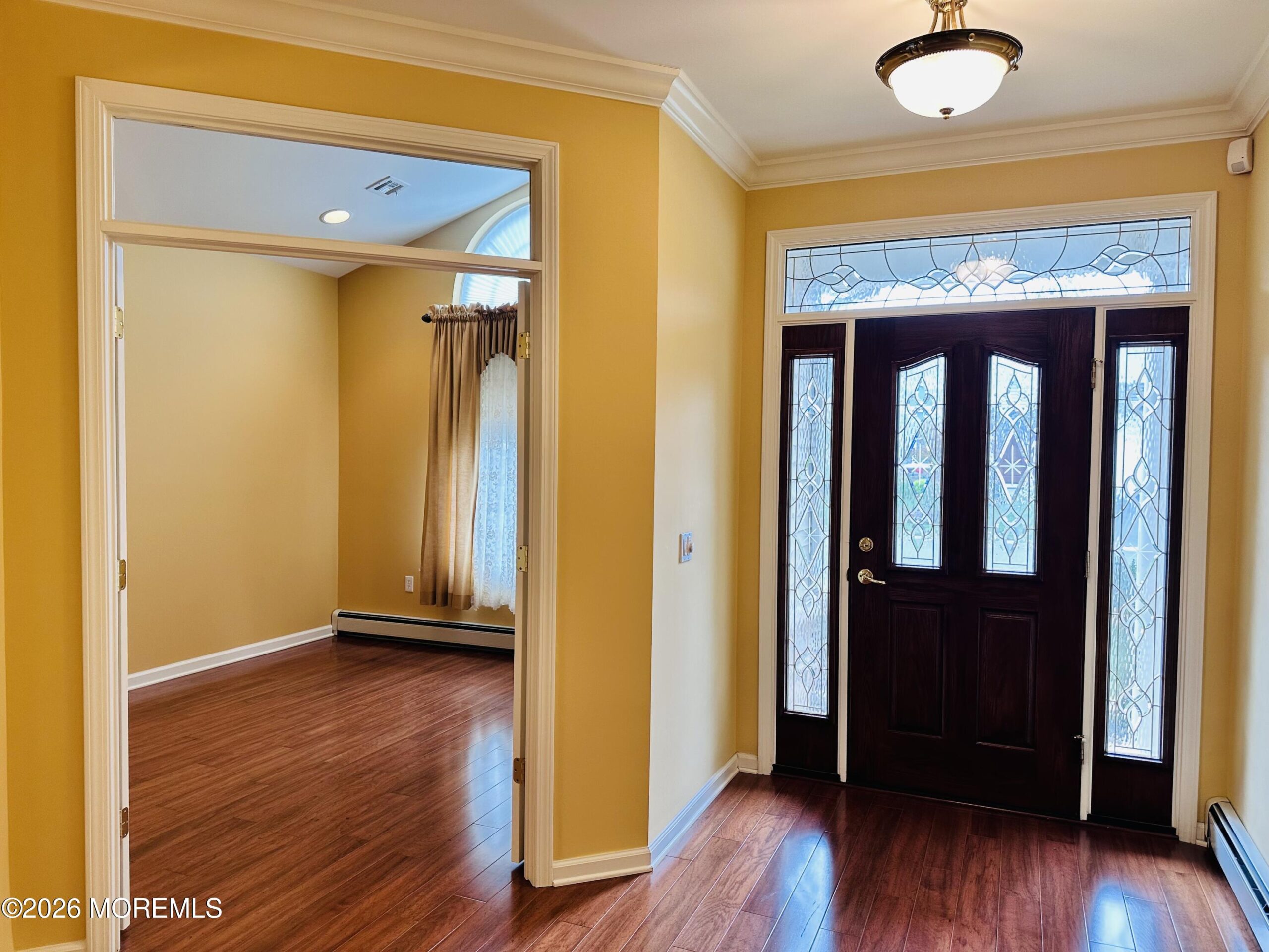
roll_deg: -1.0
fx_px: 880
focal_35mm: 24
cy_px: 476
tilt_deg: -2.0
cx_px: 634
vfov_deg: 56.8
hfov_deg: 71.6
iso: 125
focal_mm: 6.86
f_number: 1.78
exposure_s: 1/120
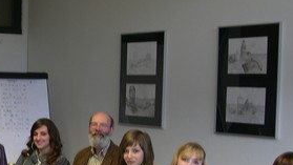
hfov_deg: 24.8
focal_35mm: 83
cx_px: 29
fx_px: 645
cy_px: 147
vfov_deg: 14.4
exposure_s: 1/45.1
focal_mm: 8
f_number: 2.8
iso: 100
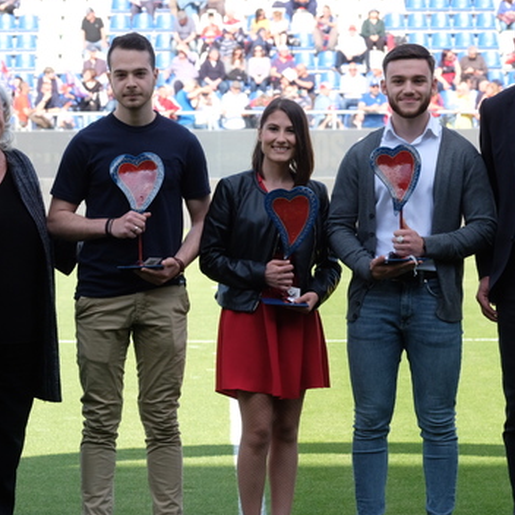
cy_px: 271
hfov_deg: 7.7
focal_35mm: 226
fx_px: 3804
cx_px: 282
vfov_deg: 7.7
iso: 800
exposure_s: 1/500
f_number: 8
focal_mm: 100
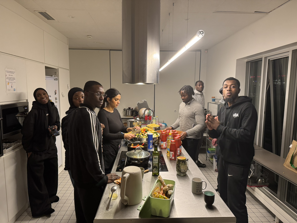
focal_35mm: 24
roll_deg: -0.2
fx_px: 206
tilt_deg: -6.4
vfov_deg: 56.8
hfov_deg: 71.6
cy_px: 112
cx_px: 148
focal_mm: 6.76
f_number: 1.78
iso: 200
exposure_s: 1/78
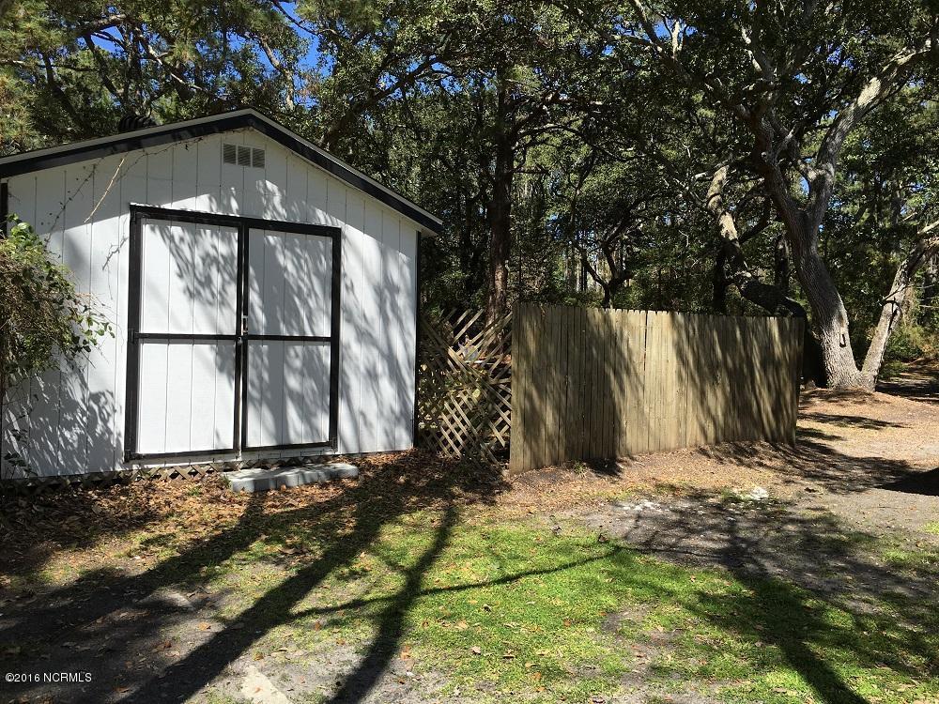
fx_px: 787
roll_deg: -0.8
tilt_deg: +0.0
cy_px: 352
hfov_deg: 61.7
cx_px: 470
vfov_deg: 48.2
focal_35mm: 29
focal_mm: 4.15
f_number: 2.2
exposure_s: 1/999
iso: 25
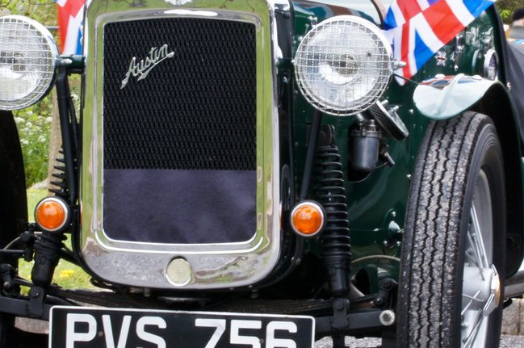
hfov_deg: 10.6
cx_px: 298
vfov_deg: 7.1
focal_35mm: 194
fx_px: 2820
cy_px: 143
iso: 400
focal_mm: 70
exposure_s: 1/13
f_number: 32
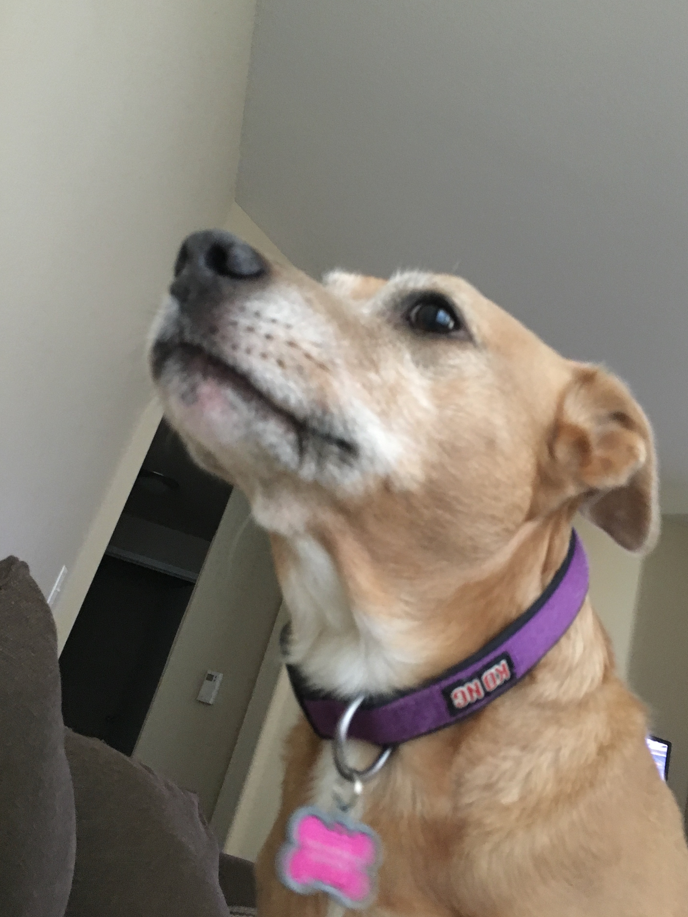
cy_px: 436
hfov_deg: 45.4
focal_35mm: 31
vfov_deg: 58.3
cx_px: 358
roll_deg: -18.0
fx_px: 822
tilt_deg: +23.3
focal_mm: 4.15
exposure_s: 1/15
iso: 400
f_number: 2.2
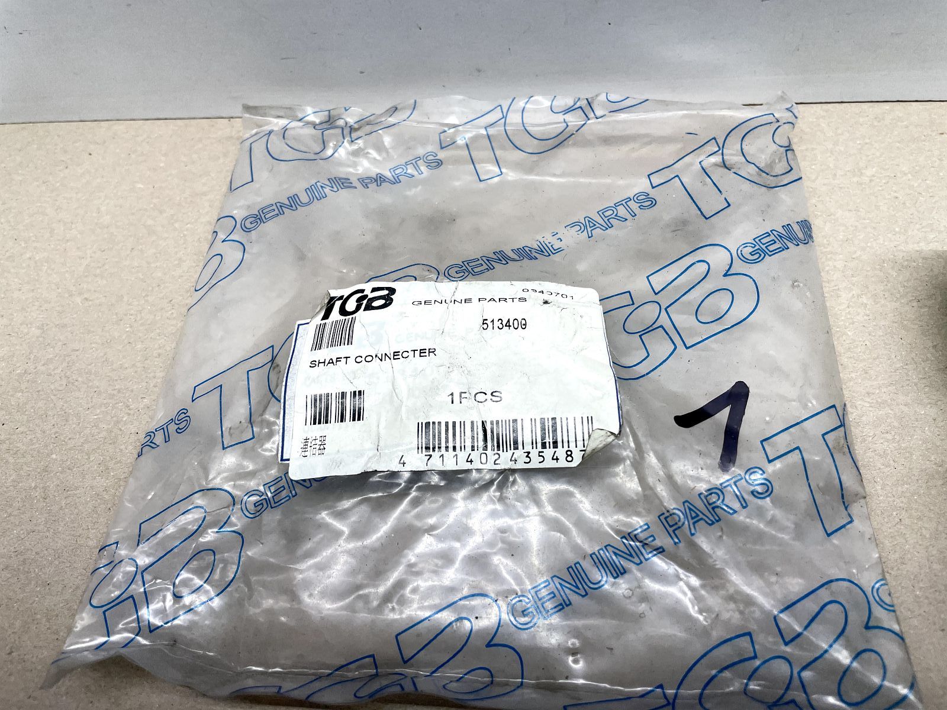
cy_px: 355
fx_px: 711
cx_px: 474
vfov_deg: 53.1
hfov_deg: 67.3
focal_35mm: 26
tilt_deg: -56.6
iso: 32
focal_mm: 4.2
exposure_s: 1/119
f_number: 1.6
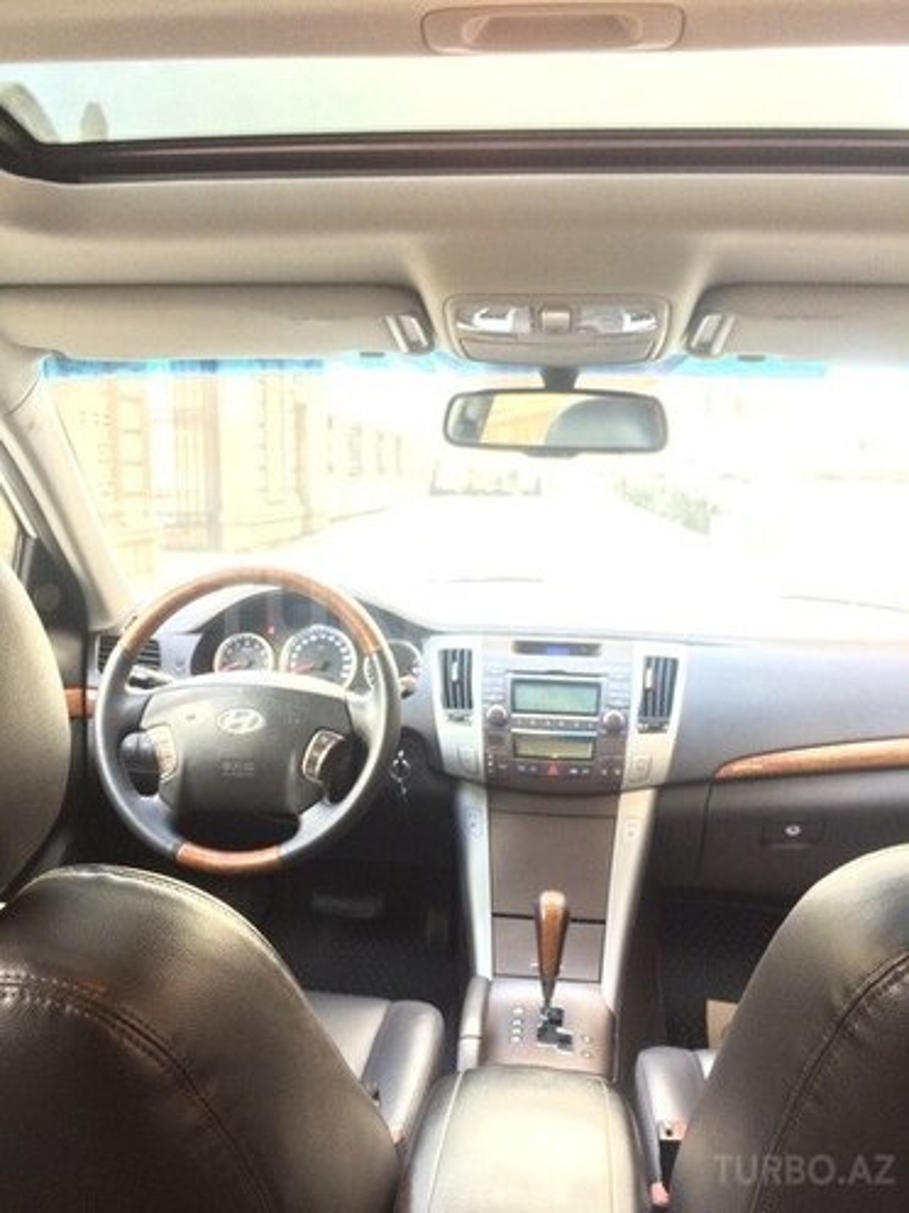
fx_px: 1015
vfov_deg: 61.7
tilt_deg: -7.7
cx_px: 454
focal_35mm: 29
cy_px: 606
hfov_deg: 48.2
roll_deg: +1.7
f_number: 2.2
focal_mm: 4.15
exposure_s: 1/33
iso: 200
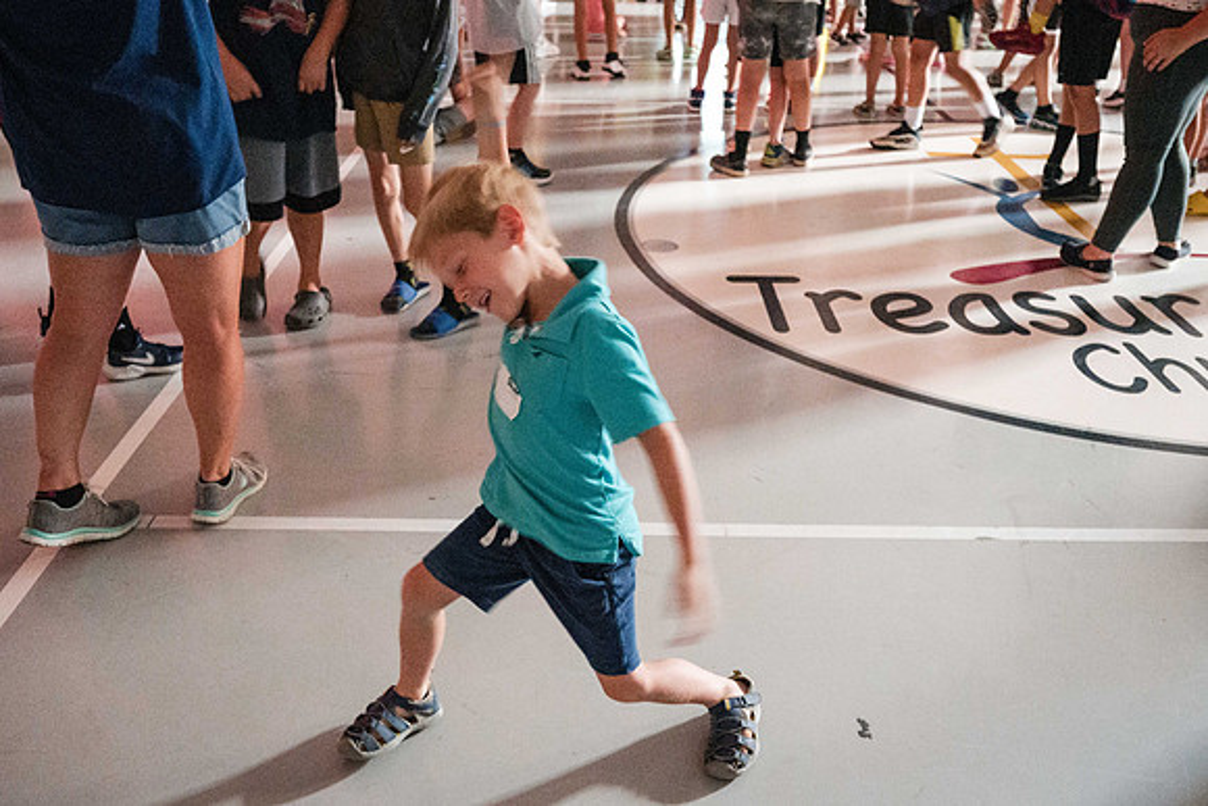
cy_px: 401
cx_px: 606
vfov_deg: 41.7
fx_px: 1059
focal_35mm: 32
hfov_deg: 59.4
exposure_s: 1/40
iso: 25600
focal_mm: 30
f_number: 4
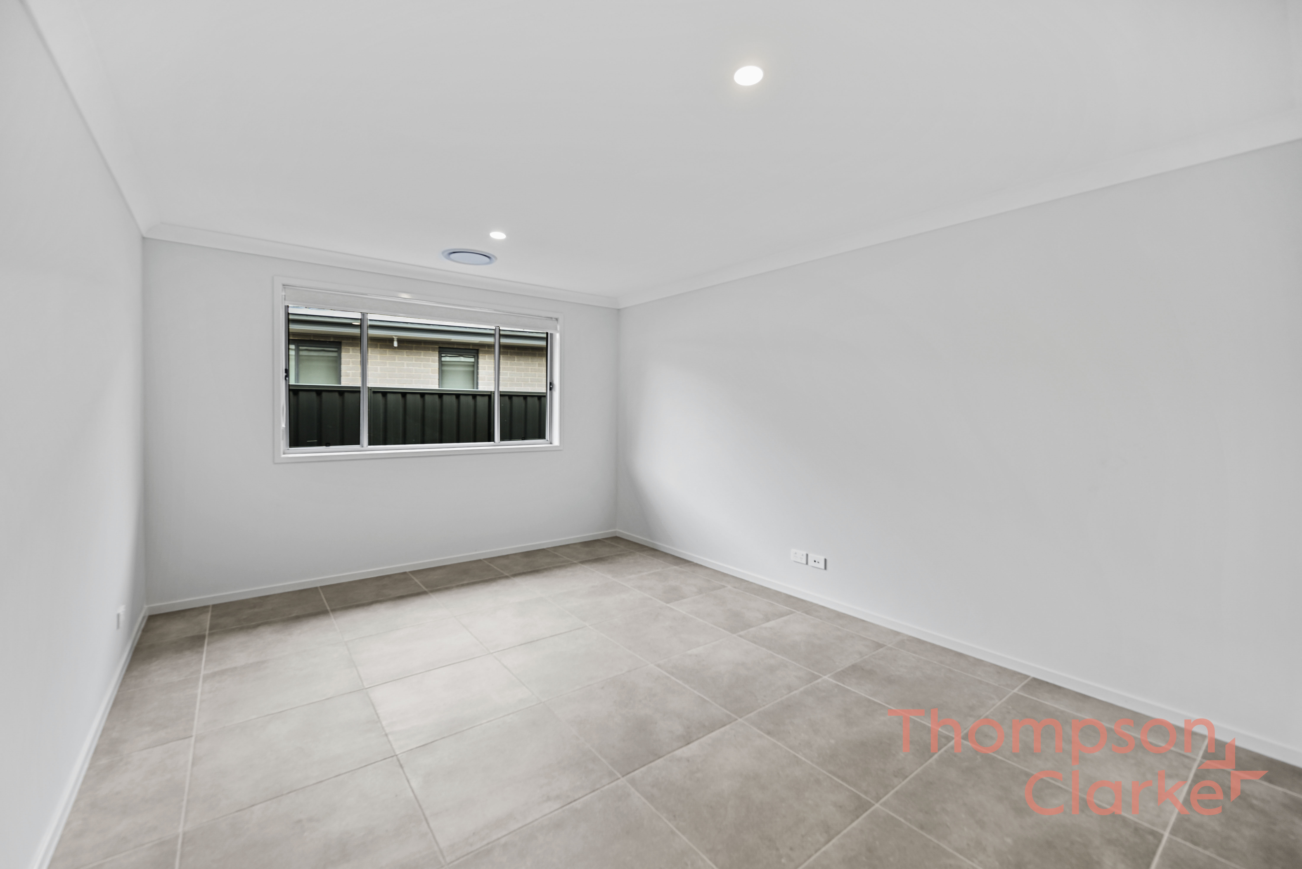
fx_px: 507
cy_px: 434
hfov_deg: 104.2
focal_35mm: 14
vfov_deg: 81.3
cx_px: 651
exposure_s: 1/6
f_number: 4
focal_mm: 14
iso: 100
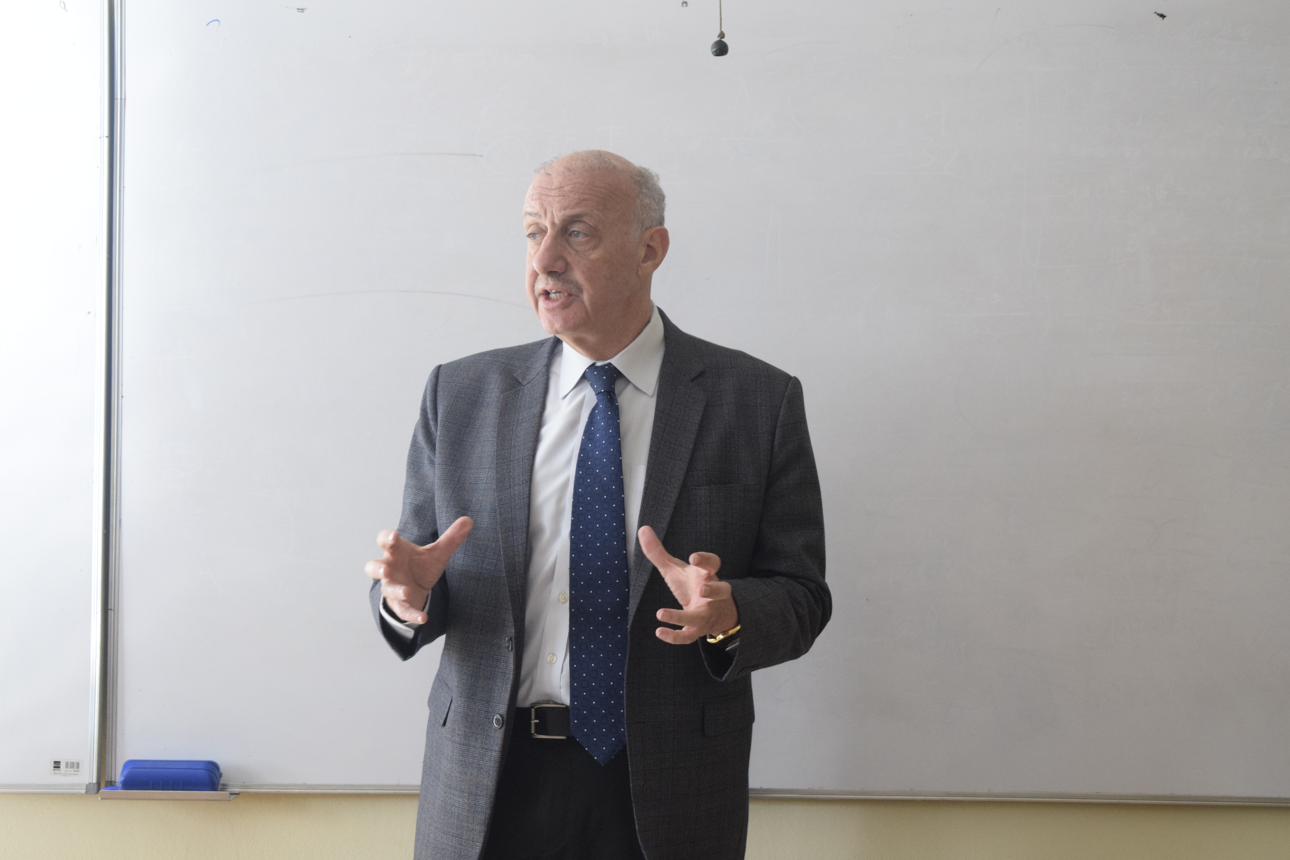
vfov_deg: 16.6
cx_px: 645
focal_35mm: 82
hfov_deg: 24.6
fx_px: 2956
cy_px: 430
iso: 2000
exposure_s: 1/125
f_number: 6.3
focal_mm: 55
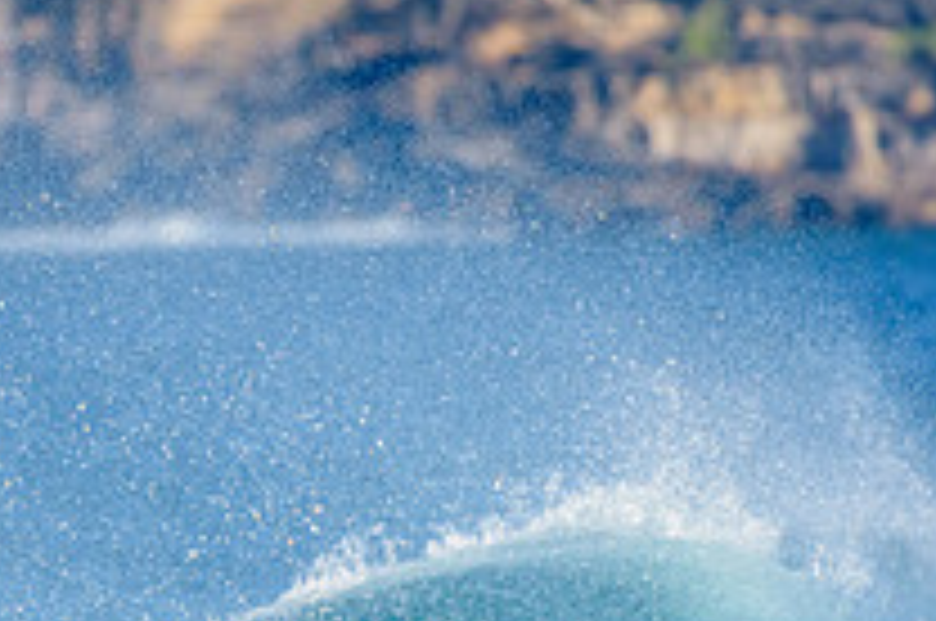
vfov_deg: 1.0
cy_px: 839
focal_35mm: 1398
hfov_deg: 1.5
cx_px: -346
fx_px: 36291
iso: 400
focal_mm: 500
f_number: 5.6
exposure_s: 1/2000
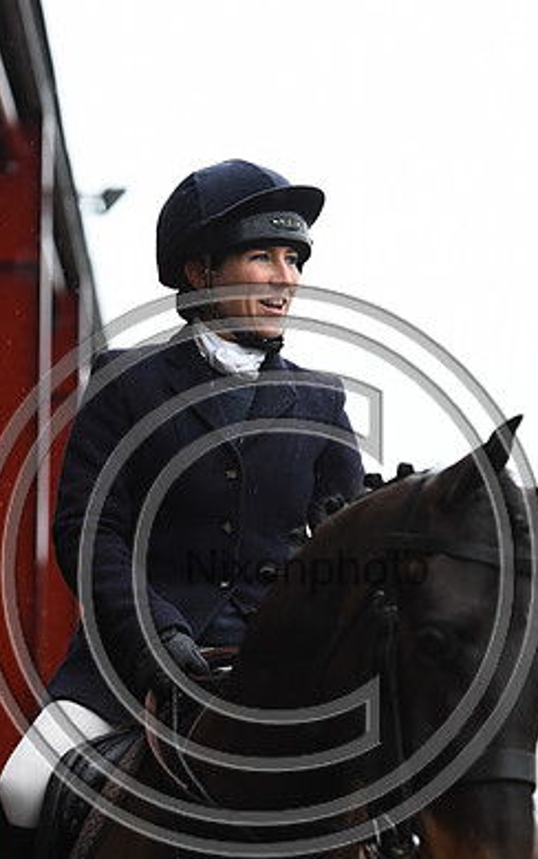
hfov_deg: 8.3
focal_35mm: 159
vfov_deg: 13.2
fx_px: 3727
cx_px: 227
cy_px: 533
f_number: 3.5
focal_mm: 105
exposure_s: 1/800
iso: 4000
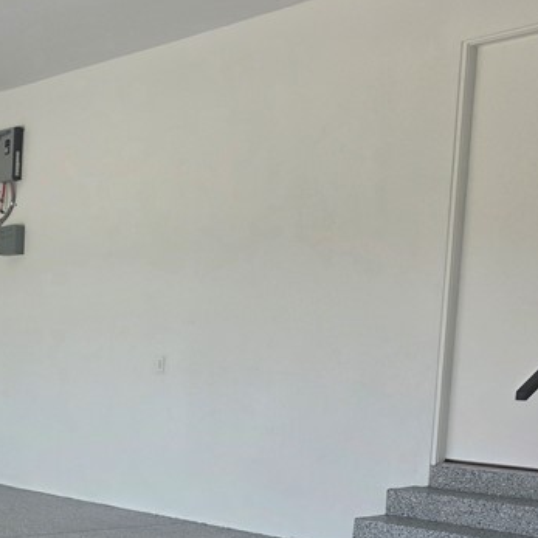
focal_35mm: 60
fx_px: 1055
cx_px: -34
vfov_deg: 28.0
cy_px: 433
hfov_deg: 26.6
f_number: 1.7
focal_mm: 6.3
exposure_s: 1/359
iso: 25
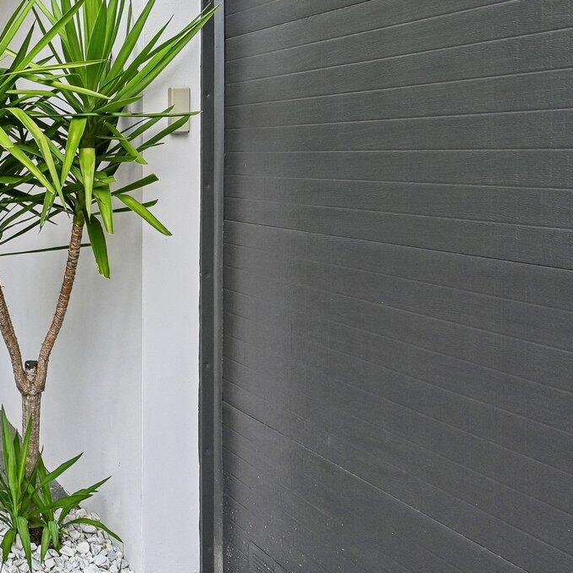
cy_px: 188
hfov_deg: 31.7
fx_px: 674
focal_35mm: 36
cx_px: -218
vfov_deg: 45.3
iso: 640
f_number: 8
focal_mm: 14
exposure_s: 1/250
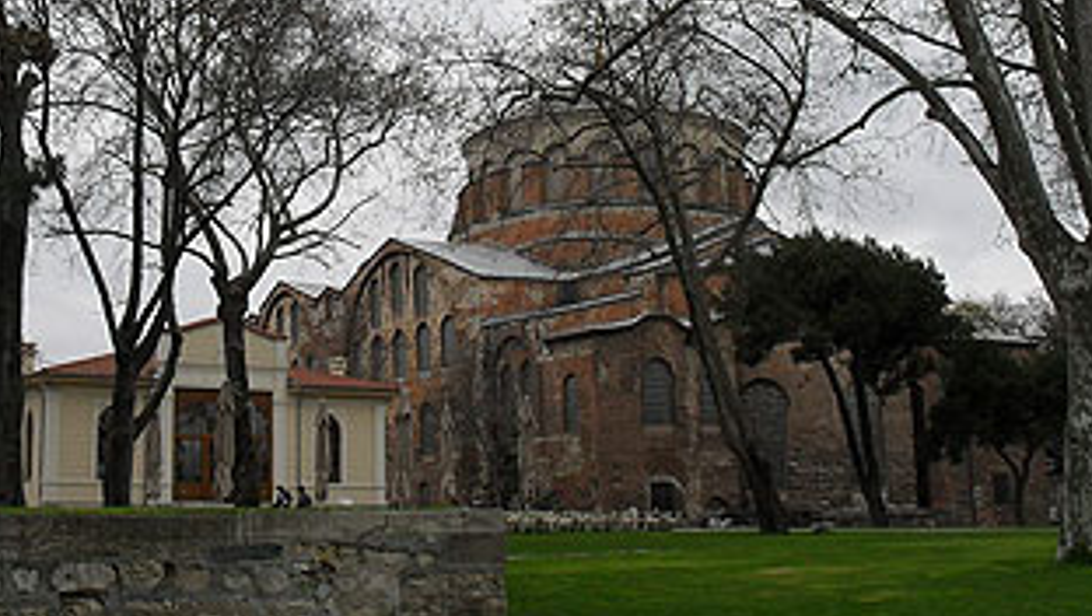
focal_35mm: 55
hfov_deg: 37.8
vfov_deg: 21.6
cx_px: 500
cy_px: 130
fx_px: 1594
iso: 100
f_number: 8.4
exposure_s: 1/180
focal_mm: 6.3
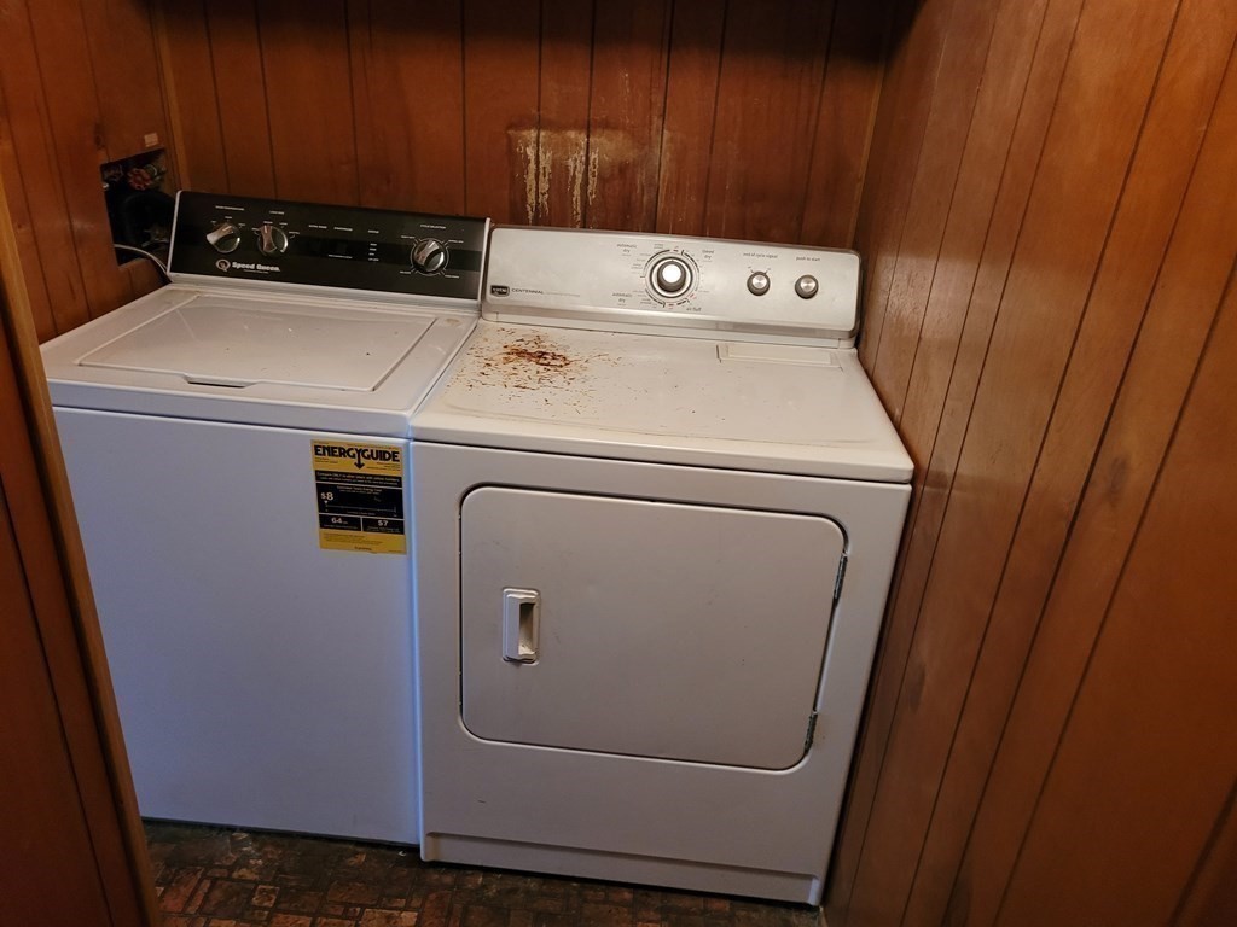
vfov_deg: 53.1
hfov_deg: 67.3
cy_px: 464
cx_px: 618
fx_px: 929
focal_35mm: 26
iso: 640
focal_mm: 5.4
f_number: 1.8
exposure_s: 1/40
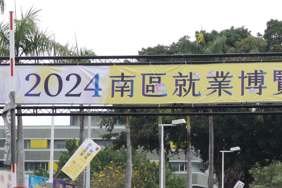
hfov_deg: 18.3
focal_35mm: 109
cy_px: 190
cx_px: 282
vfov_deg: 12.4
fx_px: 854
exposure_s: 1/400
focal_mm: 18.21
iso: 100
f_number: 3.2
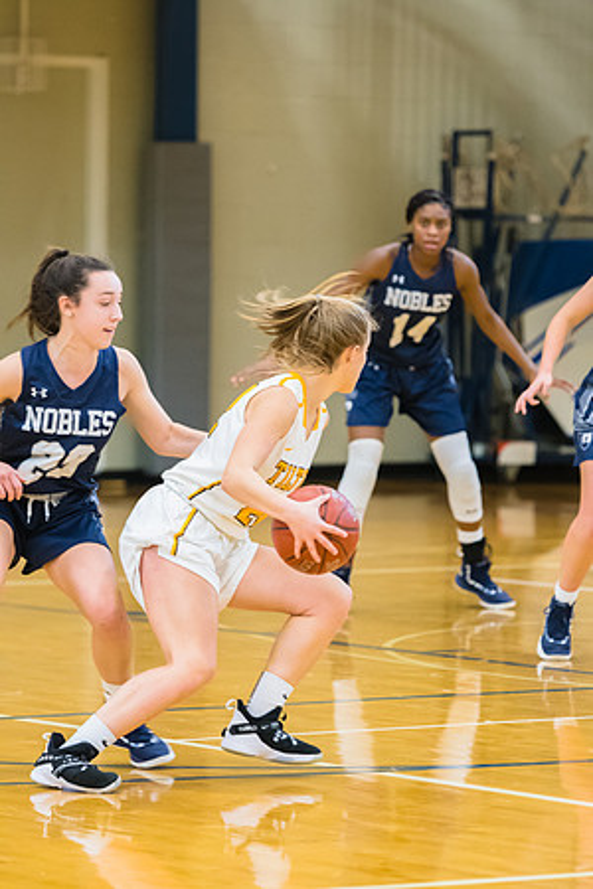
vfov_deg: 9.5
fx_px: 5374
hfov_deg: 6.3
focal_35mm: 218
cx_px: 296
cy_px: 444
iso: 3200
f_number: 3
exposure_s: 1/400
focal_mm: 145
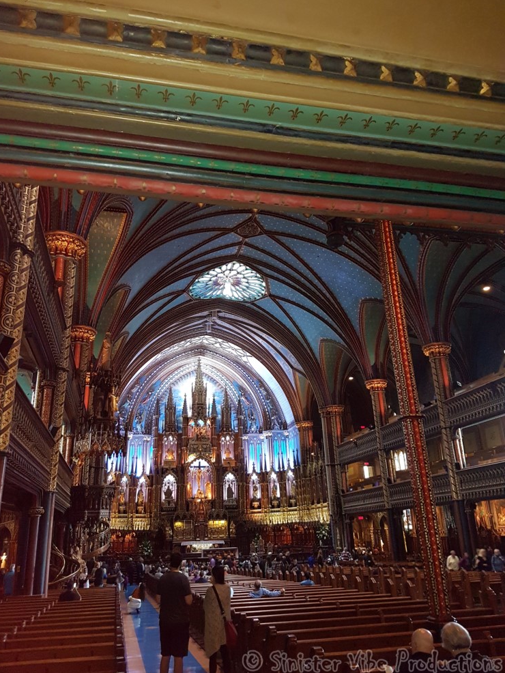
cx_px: 244
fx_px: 525
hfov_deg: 51.4
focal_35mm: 27
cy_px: 332
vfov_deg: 65.3
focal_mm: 4.2
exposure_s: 1/10
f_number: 1.7
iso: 320
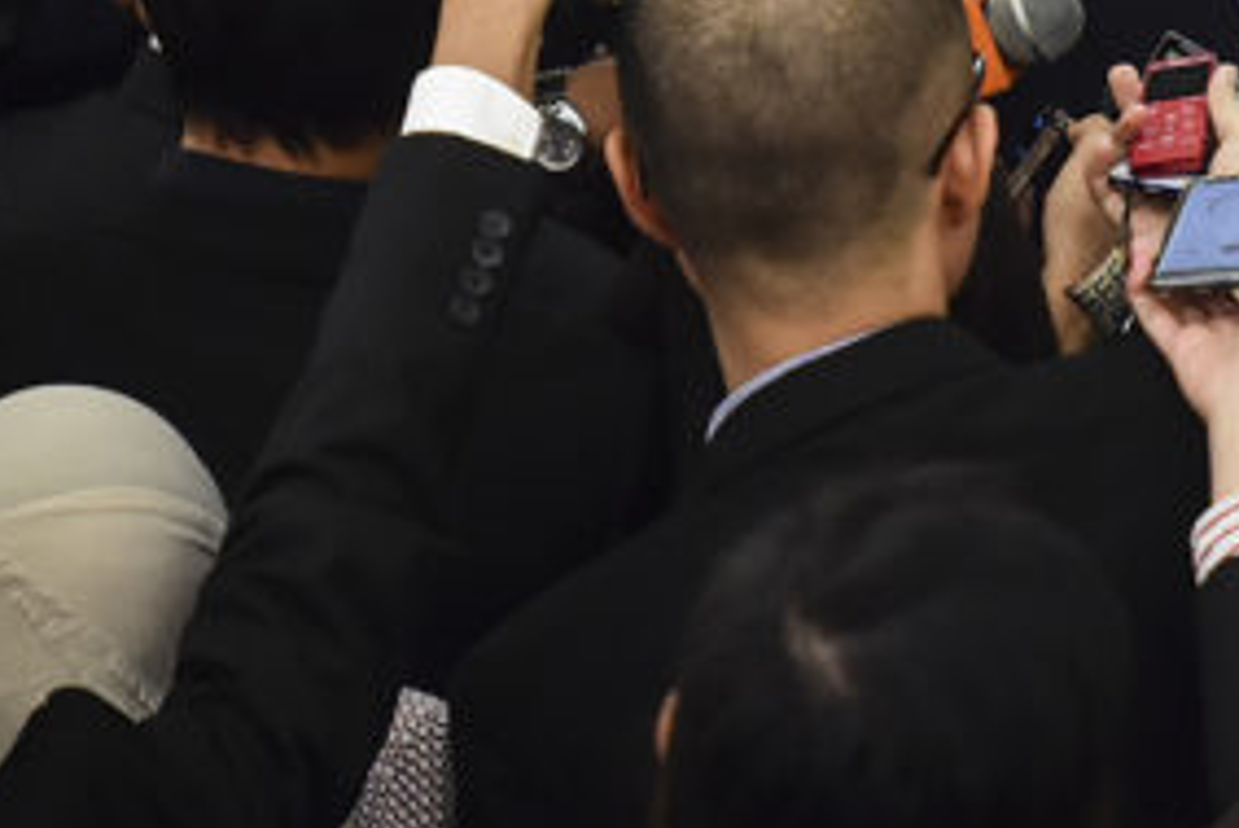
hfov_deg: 3.4
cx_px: 1263
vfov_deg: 2.2
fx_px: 21142
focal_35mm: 614
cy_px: 44
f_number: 2.8
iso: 1250
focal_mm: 170
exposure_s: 1/160
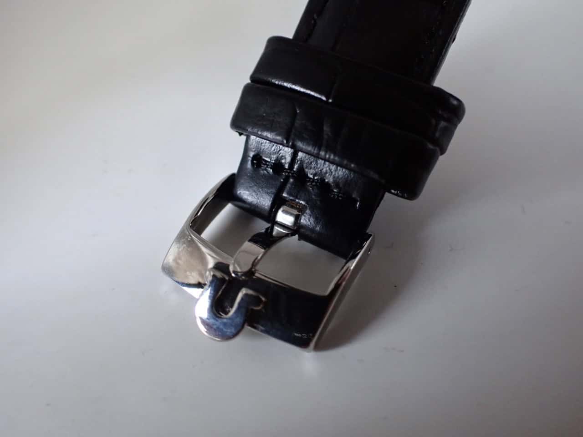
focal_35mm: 30
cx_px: 292
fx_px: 505
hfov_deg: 60.0
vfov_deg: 46.8
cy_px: 218
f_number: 2.3
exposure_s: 1/50
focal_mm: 5.4
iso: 800
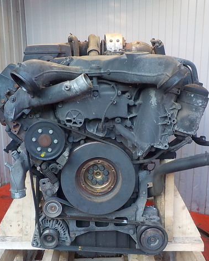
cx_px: 106
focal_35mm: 40
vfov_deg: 45.8
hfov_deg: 37.3
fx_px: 309
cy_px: 132
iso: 220
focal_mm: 4.1
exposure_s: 1/30
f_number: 3.3
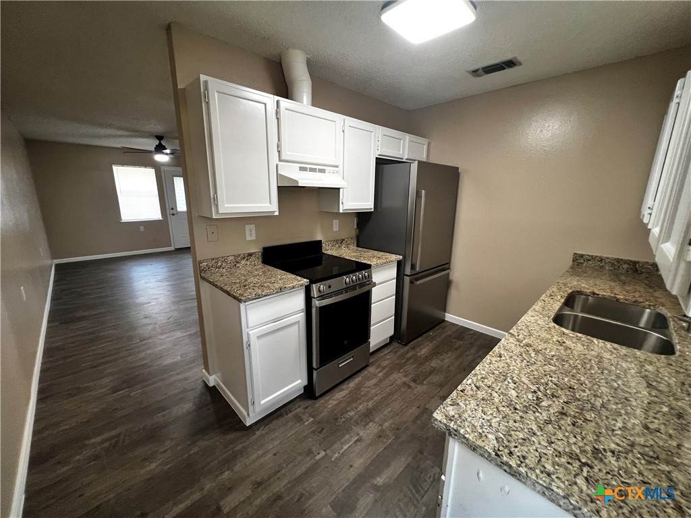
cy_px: 259
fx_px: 260
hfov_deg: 106.2
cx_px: 346
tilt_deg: -13.3
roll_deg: -1.2
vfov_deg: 89.9
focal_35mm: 13
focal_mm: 1.57
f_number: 1.8
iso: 200
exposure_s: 1/60
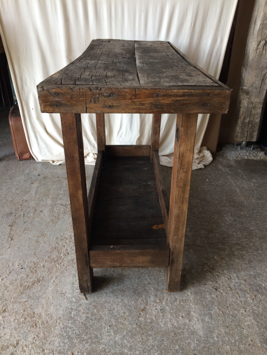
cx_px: 134
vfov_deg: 61.7
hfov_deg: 48.2
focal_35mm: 29
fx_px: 298
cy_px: 178
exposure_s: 1/50
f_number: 2.2
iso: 40
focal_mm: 4.15
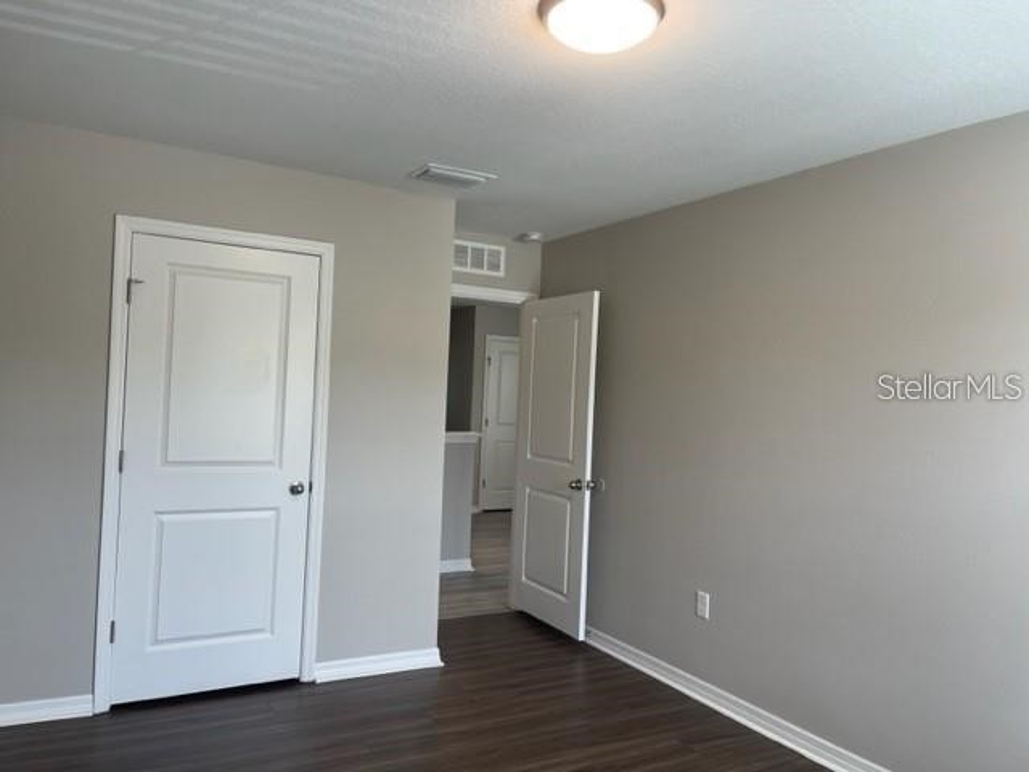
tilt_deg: +0.6
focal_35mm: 26
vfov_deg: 53.1
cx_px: 514
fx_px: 773
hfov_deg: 67.3
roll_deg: -2.9
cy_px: 386
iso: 80
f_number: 1.6
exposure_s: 1/120
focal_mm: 5.1
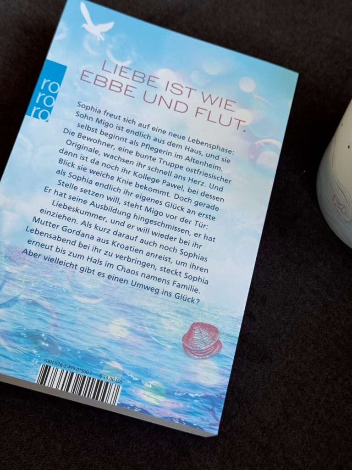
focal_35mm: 48
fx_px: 651
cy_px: 235
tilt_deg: -68.6
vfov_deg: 39.7
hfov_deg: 30.3
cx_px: 176
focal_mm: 6.76
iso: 100
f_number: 1.78
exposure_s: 1/65
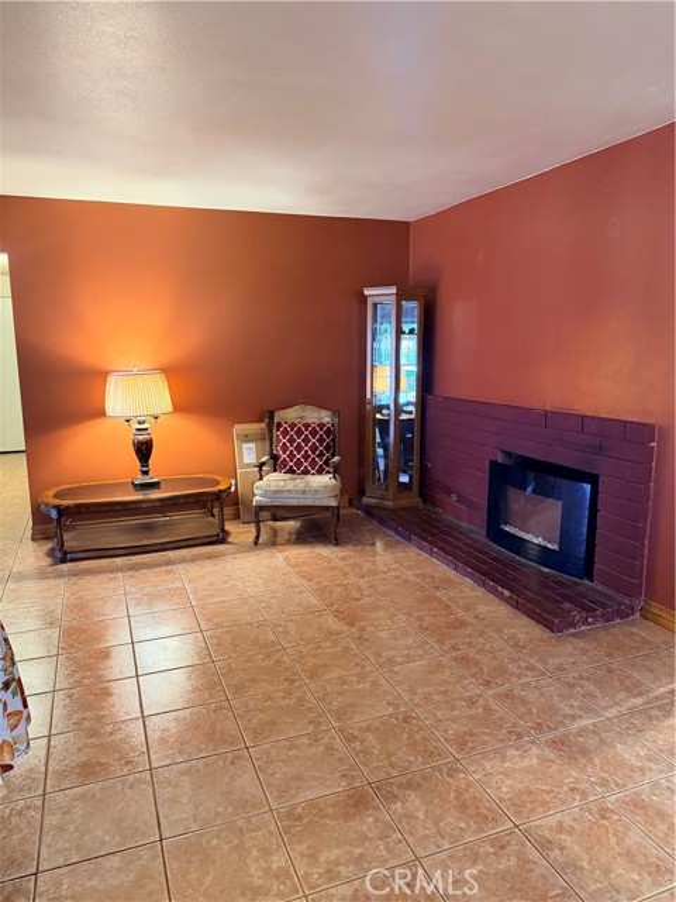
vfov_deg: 71.6
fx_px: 625
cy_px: 451
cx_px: 338
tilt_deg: -9.6
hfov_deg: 56.8
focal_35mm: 24
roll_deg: -0.7
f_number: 1.78
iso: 800
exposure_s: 1/60
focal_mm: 6.76
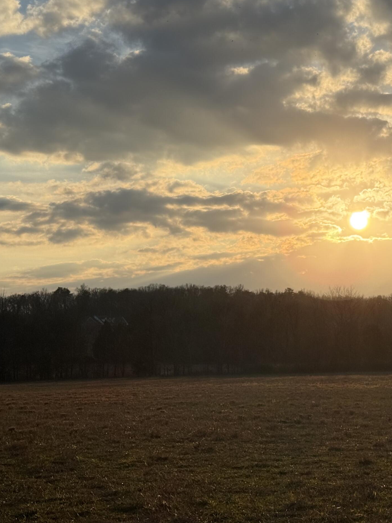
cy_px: 212
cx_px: 358
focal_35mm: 77
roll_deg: +0.8
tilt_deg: +5.4
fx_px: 1162
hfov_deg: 18.8
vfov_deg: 25.3
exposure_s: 1/9901
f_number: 1.78
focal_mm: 6.76
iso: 64
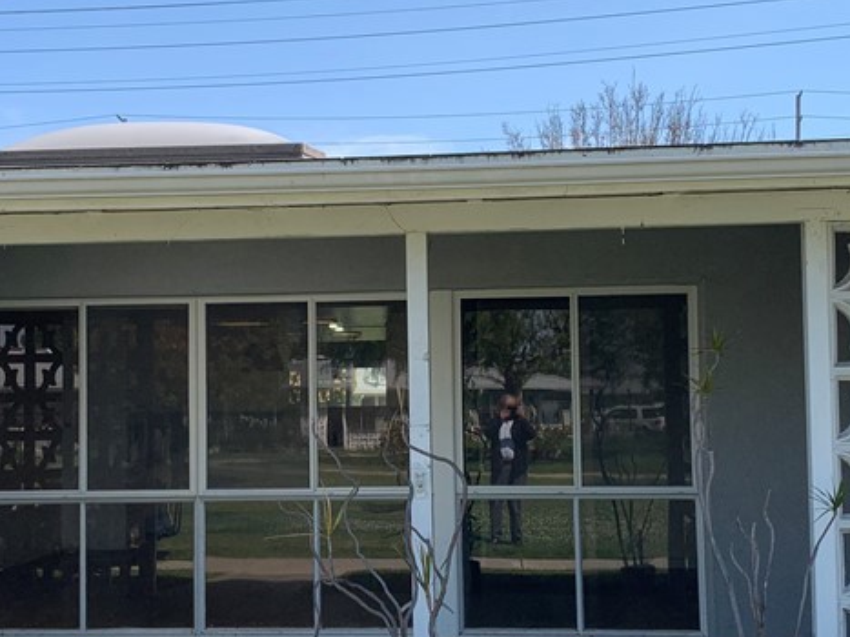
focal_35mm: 57
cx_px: 393
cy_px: 360
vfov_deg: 25.6
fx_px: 1399
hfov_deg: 33.8
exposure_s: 1/2114
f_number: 1.8
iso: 25
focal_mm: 4.25
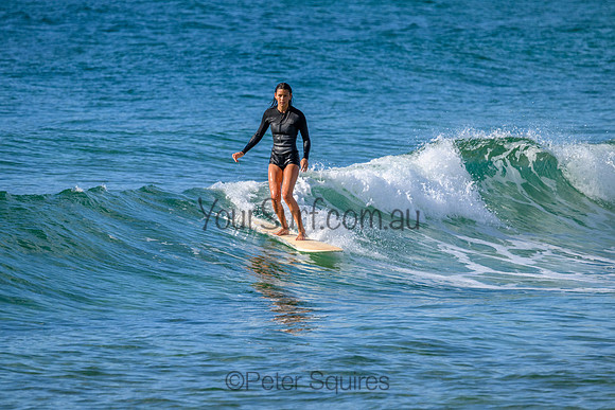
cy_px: 205
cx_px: 308
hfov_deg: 3.5
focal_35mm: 590
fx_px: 10081
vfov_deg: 2.3
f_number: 11
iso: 1600
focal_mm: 590
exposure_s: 1/2000
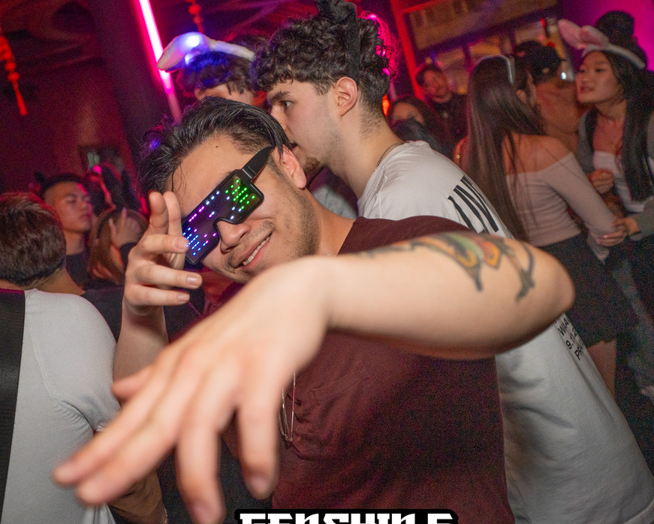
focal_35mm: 37
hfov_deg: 48.2
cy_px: 208
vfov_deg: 40.0
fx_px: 716
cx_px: 214
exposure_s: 1/125
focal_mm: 23.1
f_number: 2.8
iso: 1250
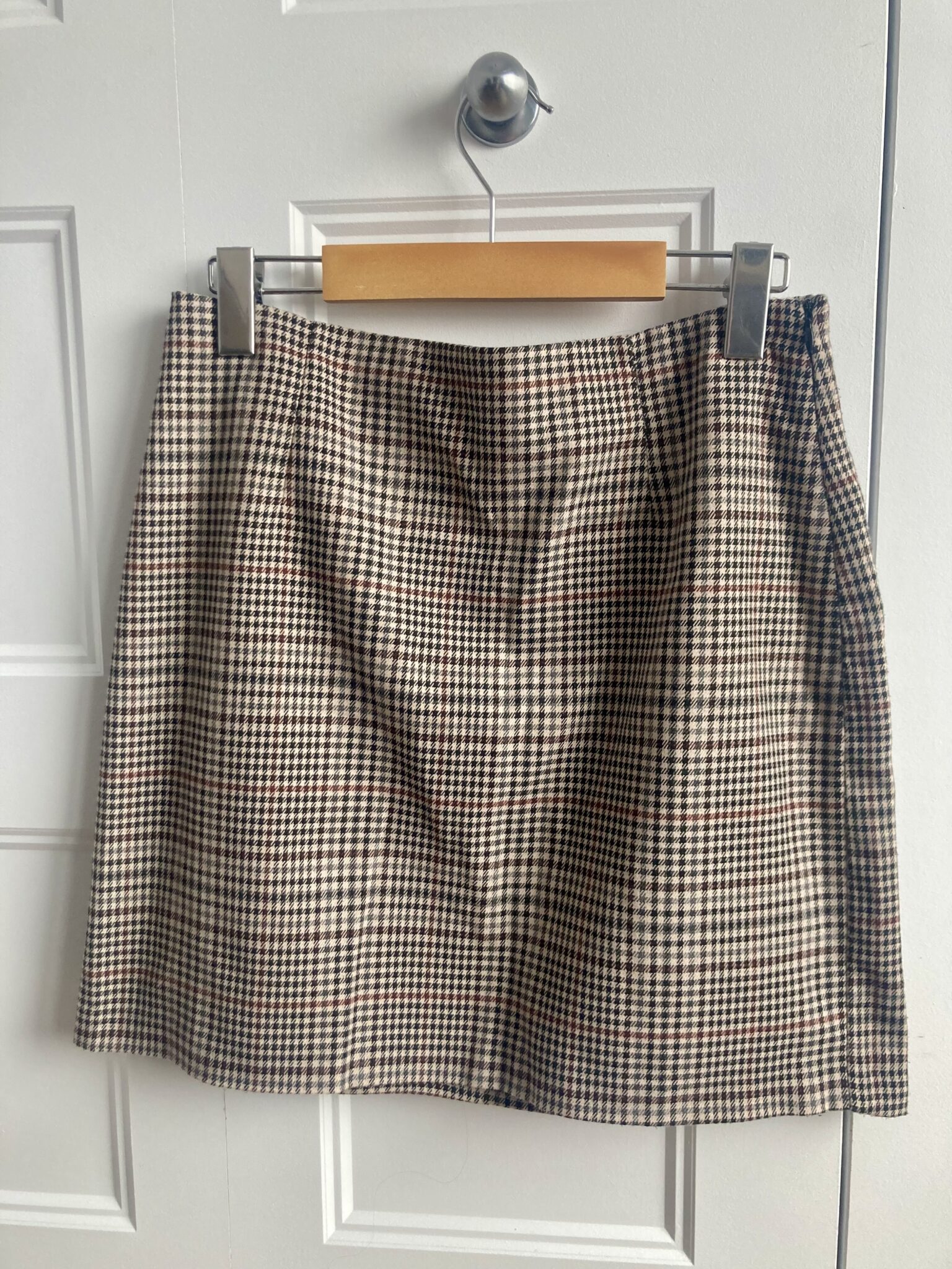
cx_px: 476
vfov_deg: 63.4
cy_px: 634
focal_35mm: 28
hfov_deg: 49.7
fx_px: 1027
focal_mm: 3.99
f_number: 1.8
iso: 80
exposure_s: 1/121
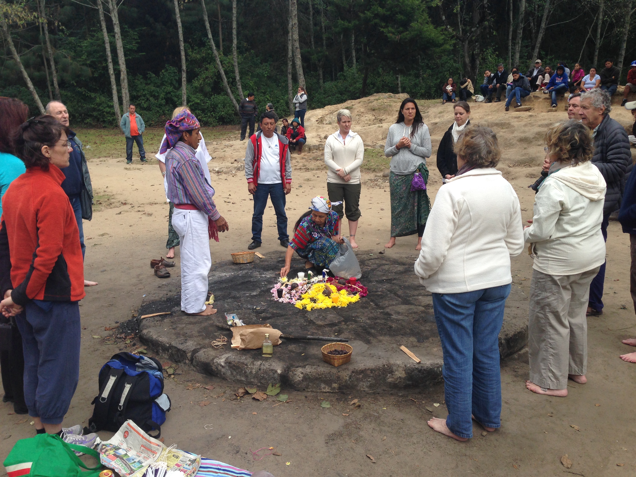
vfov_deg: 42.9
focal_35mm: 33
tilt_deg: -11.7
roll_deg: -0.6
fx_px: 606
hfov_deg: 55.4
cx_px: 318
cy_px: 238
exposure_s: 1/653
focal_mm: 4.12
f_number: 2.4
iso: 50
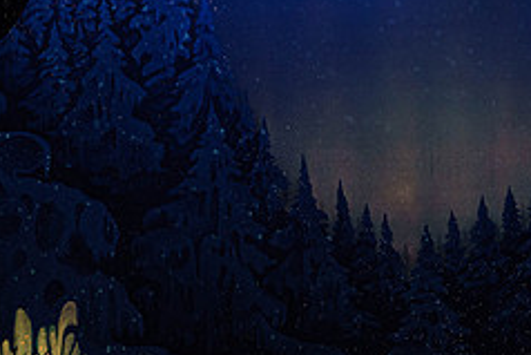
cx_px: 415
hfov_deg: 9.9
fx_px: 3055
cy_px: 171
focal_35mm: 207
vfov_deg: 6.6
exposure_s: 1/320
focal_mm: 85
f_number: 4
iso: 5000
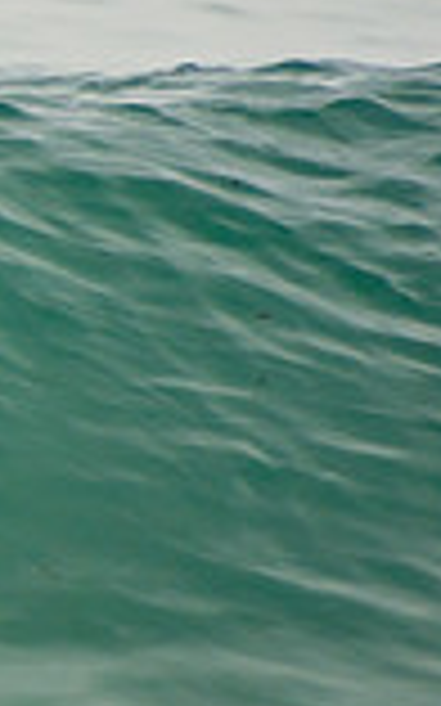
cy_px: 272
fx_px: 43365
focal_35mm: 2253
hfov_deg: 0.6
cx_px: -860
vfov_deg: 0.9
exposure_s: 1/1250
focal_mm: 400
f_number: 5.6
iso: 320
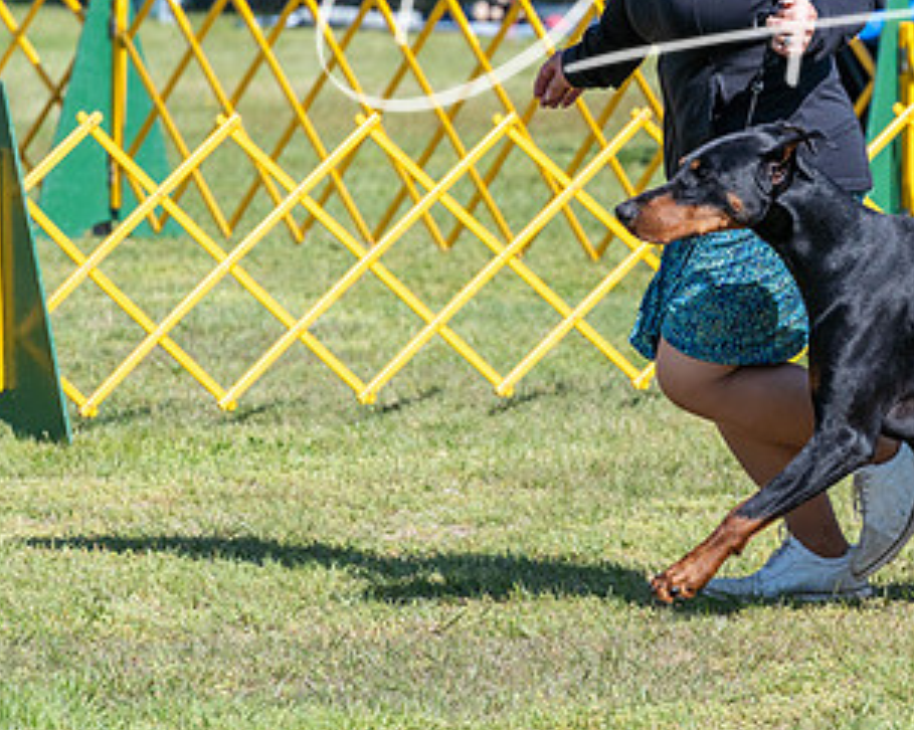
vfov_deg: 3.8
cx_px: 825
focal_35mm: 412
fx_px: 11138
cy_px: 175
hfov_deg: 4.7
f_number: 6.3
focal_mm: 197
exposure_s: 1/2000
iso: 640
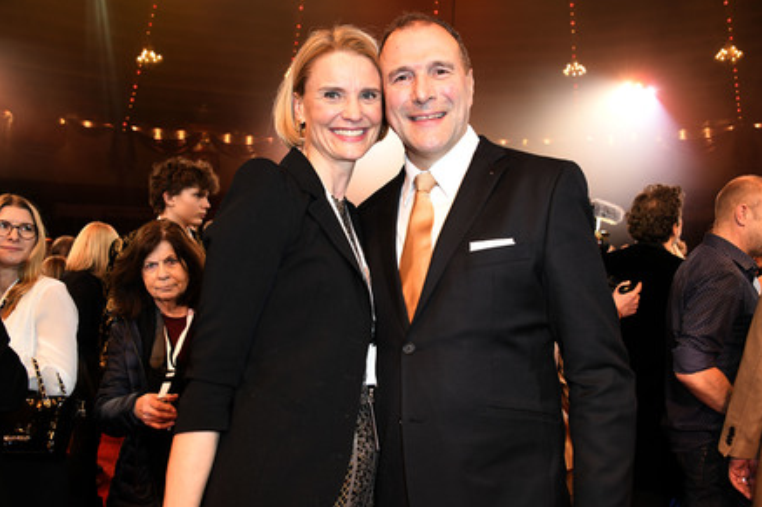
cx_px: 391
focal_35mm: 33
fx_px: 698
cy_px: 254
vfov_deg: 39.9
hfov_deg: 57.2
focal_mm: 32
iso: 1600
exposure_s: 1/160
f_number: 6.3
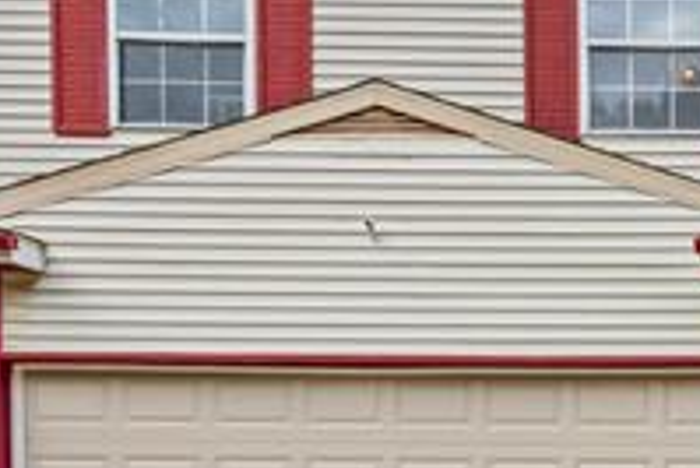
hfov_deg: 24.4
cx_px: 918
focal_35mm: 72
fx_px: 1401
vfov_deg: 17.8
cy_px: 595
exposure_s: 1/100
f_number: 10
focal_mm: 14
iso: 400
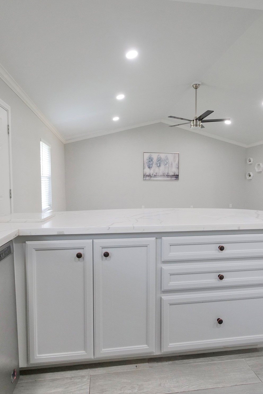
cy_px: 198
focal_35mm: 20
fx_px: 219
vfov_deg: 84.0
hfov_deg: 61.9
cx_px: 132
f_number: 4
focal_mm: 7
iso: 1000
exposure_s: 1/60
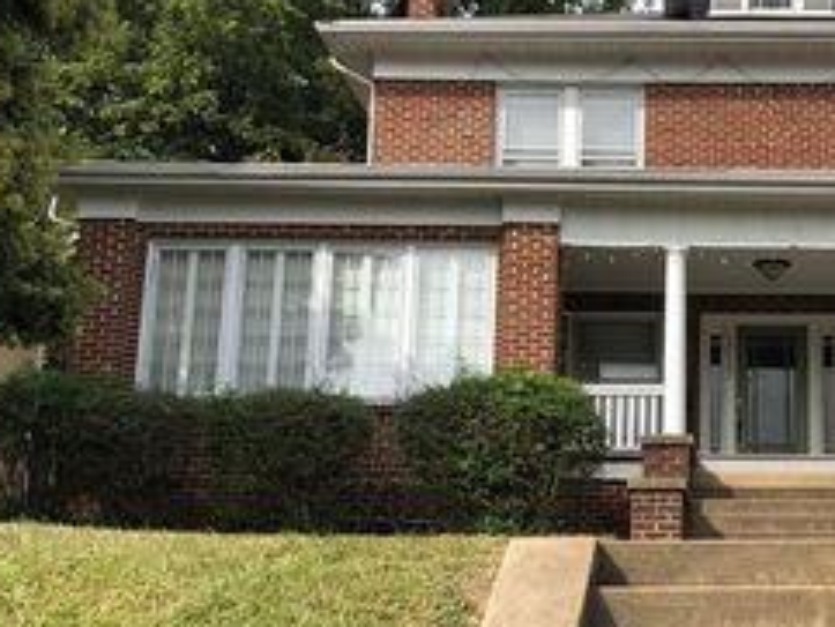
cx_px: 703
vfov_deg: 25.1
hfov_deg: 32.1
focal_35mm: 58
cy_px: 414
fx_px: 1400
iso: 20
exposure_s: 1/1297
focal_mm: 3.99
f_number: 1.8
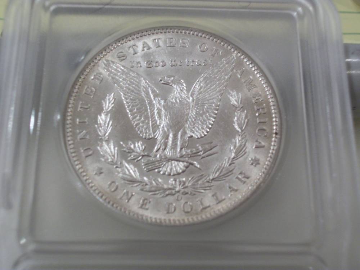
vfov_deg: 23.7
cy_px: 135
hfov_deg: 31.2
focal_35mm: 62
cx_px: 180
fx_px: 645
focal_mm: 11
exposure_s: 1/10
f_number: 4.1
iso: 160
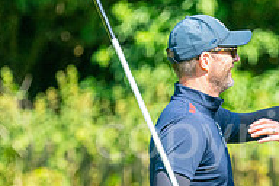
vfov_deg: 1.0
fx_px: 10531
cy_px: 230
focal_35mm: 1359
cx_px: 286
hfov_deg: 1.5
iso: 200
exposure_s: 1/2000
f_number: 4.5
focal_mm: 300
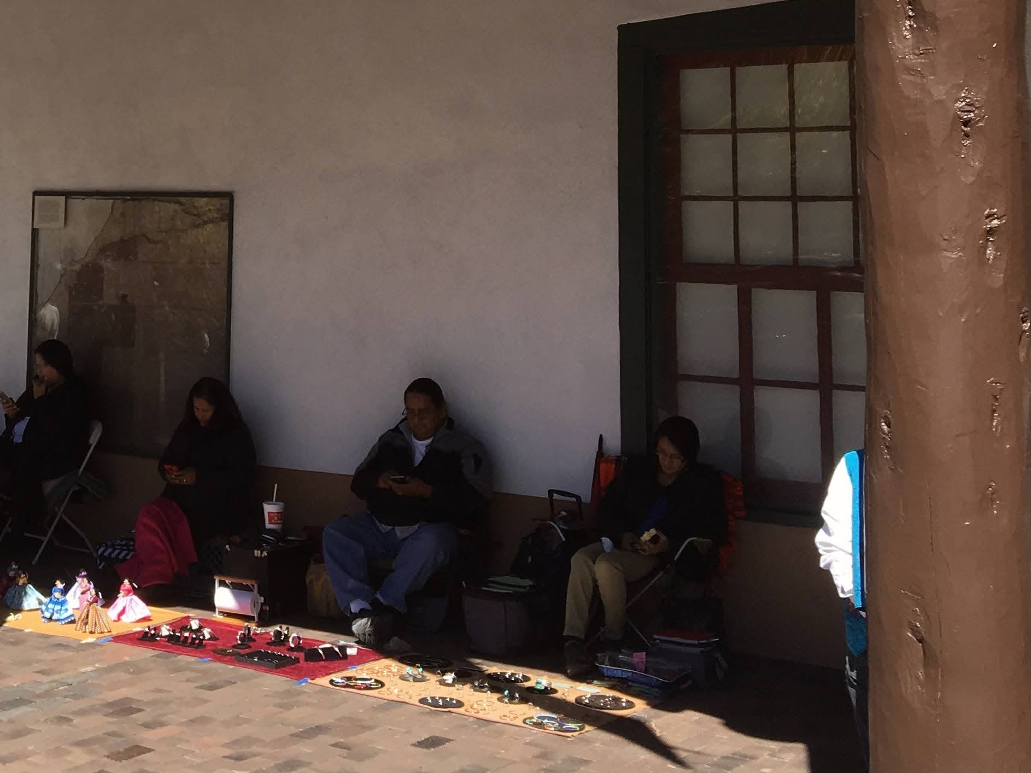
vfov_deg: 23.1
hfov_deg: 29.1
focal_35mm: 62
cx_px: -13
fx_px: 1846
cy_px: 89
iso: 25
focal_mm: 4.15
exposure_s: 1/938
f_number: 2.2
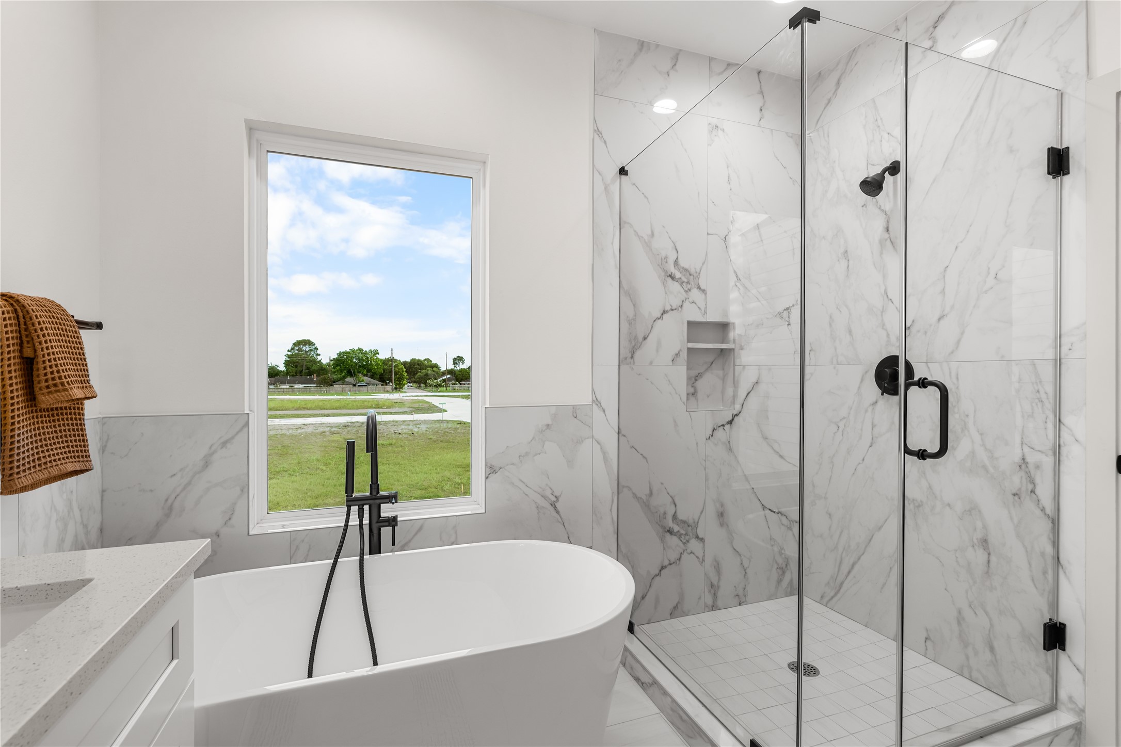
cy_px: 374
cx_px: 560
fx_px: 498
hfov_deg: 96.7
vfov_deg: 73.7
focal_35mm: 16
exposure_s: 1/2
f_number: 9
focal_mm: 16
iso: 200
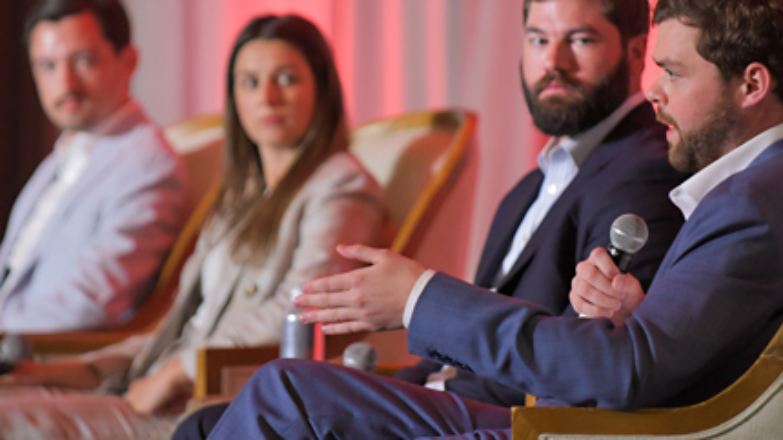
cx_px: 375
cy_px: 148
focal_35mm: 329
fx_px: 6832
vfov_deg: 3.7
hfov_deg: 6.6
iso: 1600
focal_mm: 180
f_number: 3.2
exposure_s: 1/200
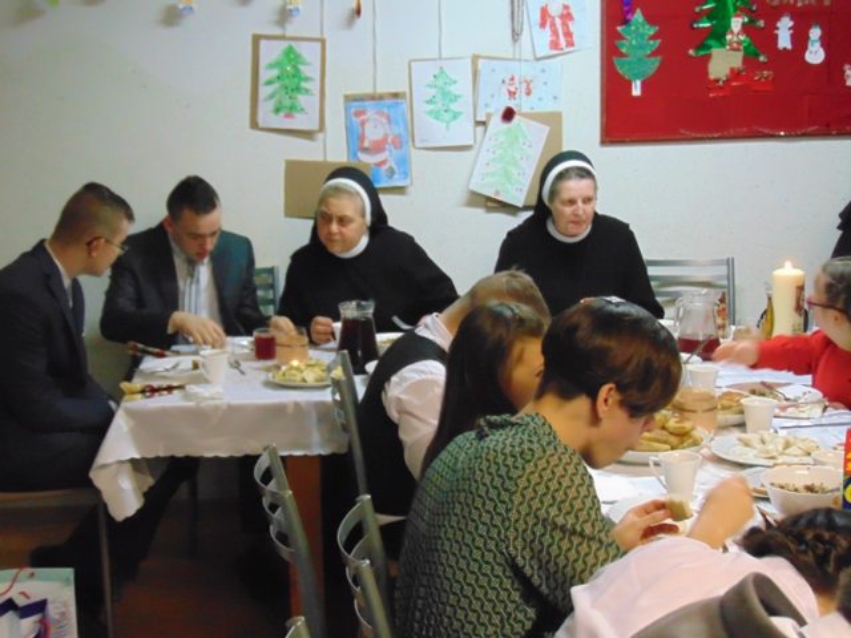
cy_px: 319
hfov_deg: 32.2
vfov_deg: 24.4
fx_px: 1475
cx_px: 426
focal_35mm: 60
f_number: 3.6
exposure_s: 1/30
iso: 800
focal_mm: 10.8
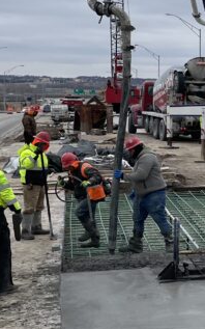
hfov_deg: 13.0
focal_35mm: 89
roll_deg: -0.6
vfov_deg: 23.3
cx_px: 397
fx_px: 796
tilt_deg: -4.3
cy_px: 128
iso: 32
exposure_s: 1/744
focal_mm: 4.2
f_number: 1.6
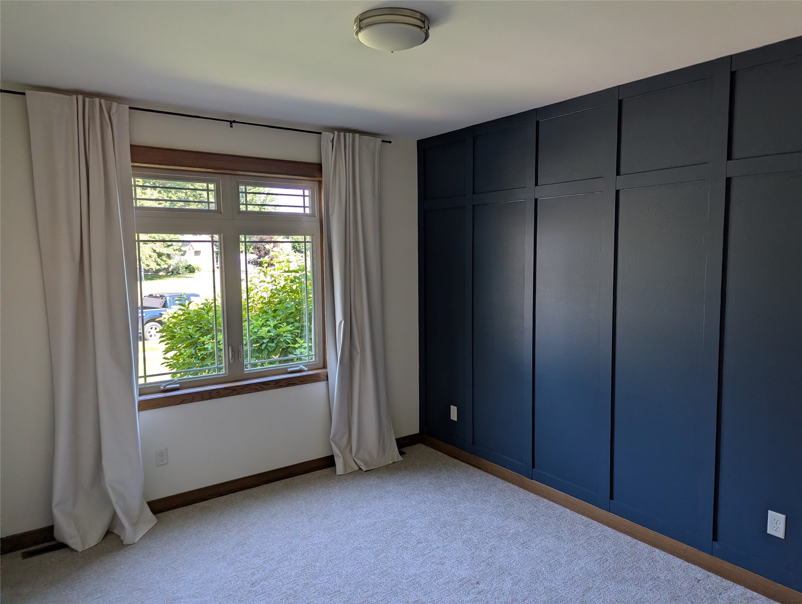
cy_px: 302
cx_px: 401
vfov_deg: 56.9
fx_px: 557
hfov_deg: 71.5
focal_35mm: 24
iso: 59
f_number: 1.85
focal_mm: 6.81
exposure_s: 1/120
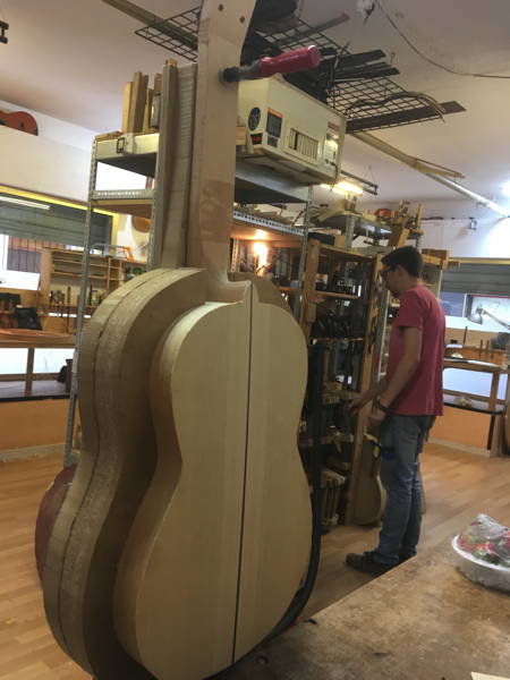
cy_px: 340
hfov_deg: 48.2
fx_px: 570
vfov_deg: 61.7
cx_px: 255
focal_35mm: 29
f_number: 2.2
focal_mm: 4.15
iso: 100
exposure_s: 1/33
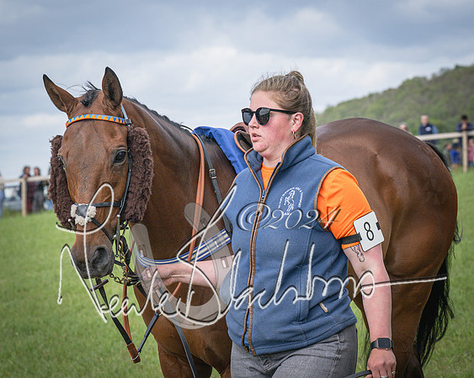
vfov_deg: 11.0
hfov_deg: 13.8
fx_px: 1962
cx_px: 222
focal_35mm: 140
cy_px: 154
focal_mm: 70
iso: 400
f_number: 5
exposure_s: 1/1600
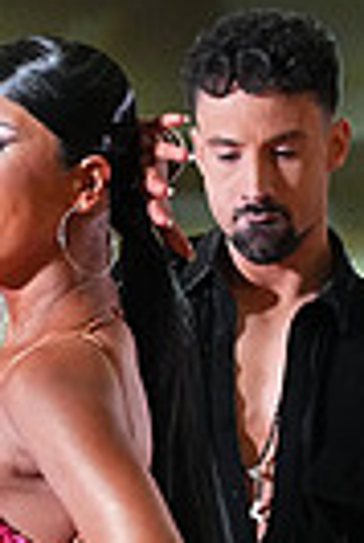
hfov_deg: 2.4
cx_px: 170
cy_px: 833
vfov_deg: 3.6
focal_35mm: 565
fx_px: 8546
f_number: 5
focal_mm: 130
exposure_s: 1/400
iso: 8000
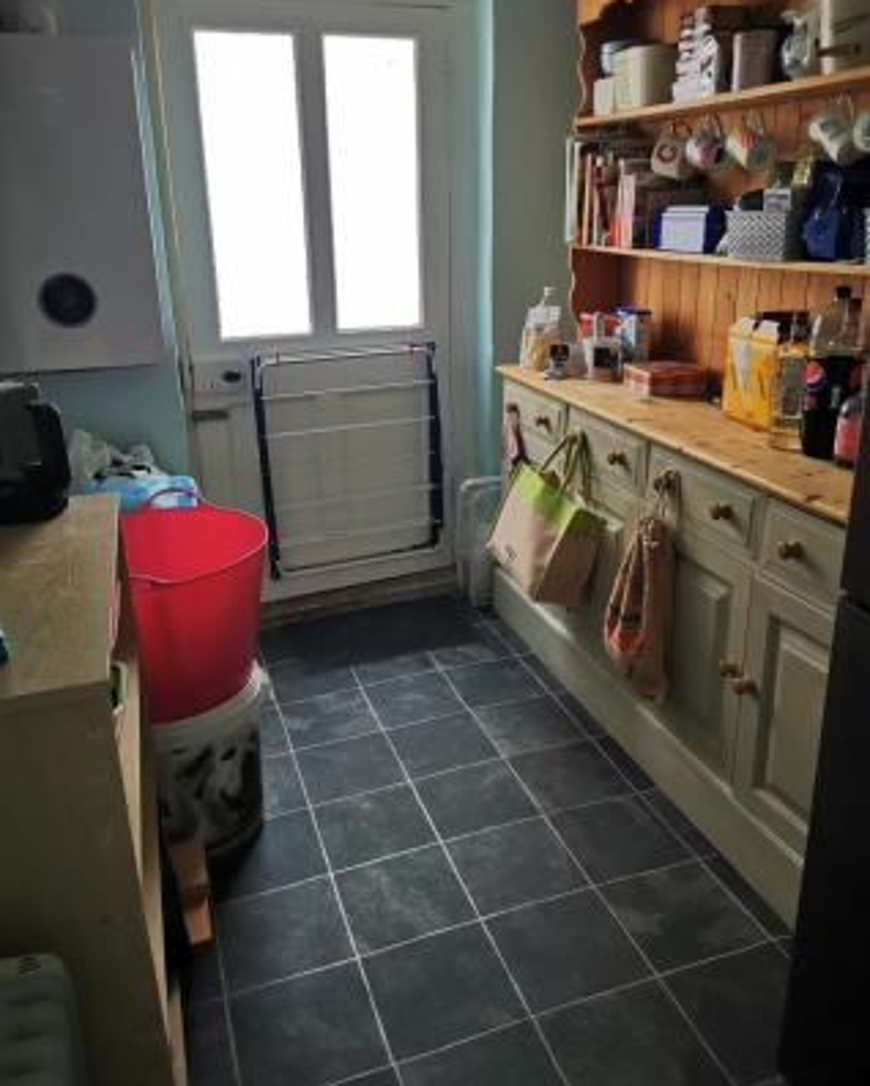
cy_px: 505
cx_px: 446
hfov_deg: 50.0
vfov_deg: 60.4
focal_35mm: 29
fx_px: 933
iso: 320
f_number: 1.6
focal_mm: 5.56
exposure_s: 1/100
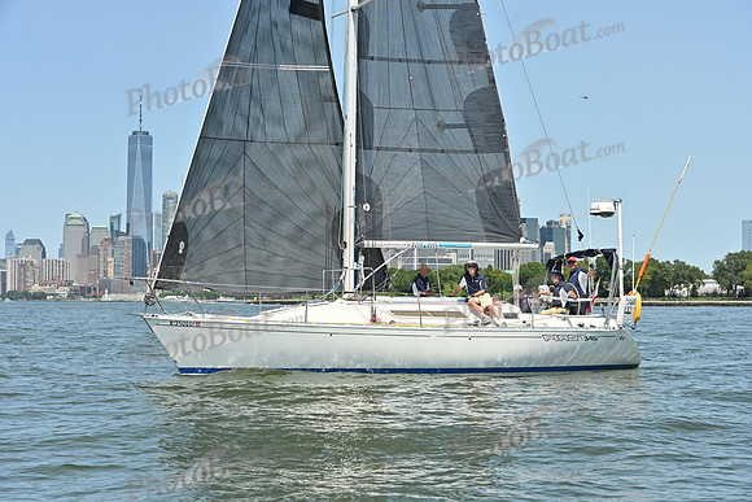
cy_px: 251
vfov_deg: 19.5
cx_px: 376
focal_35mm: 70
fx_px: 1462
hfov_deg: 28.8
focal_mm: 70
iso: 320
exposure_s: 1/1000
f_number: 9
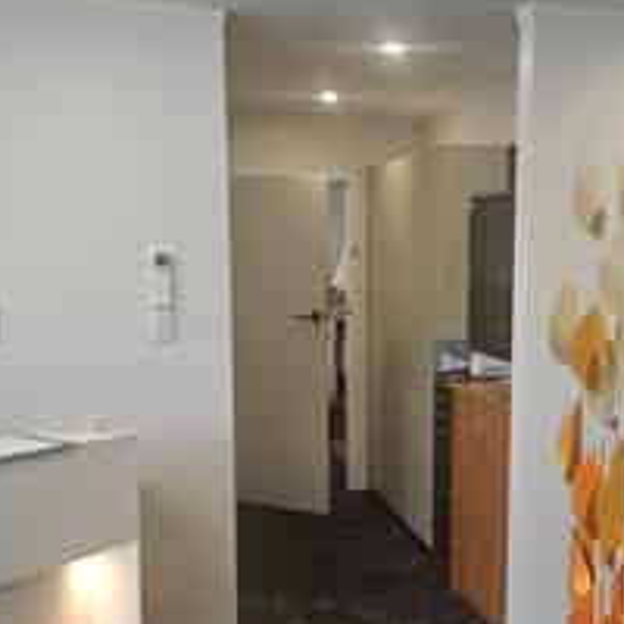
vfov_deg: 33.8
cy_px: 392
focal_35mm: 50
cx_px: 482
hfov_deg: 33.2
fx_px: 1020
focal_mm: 5.4
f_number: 1.8
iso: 64
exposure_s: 1/100
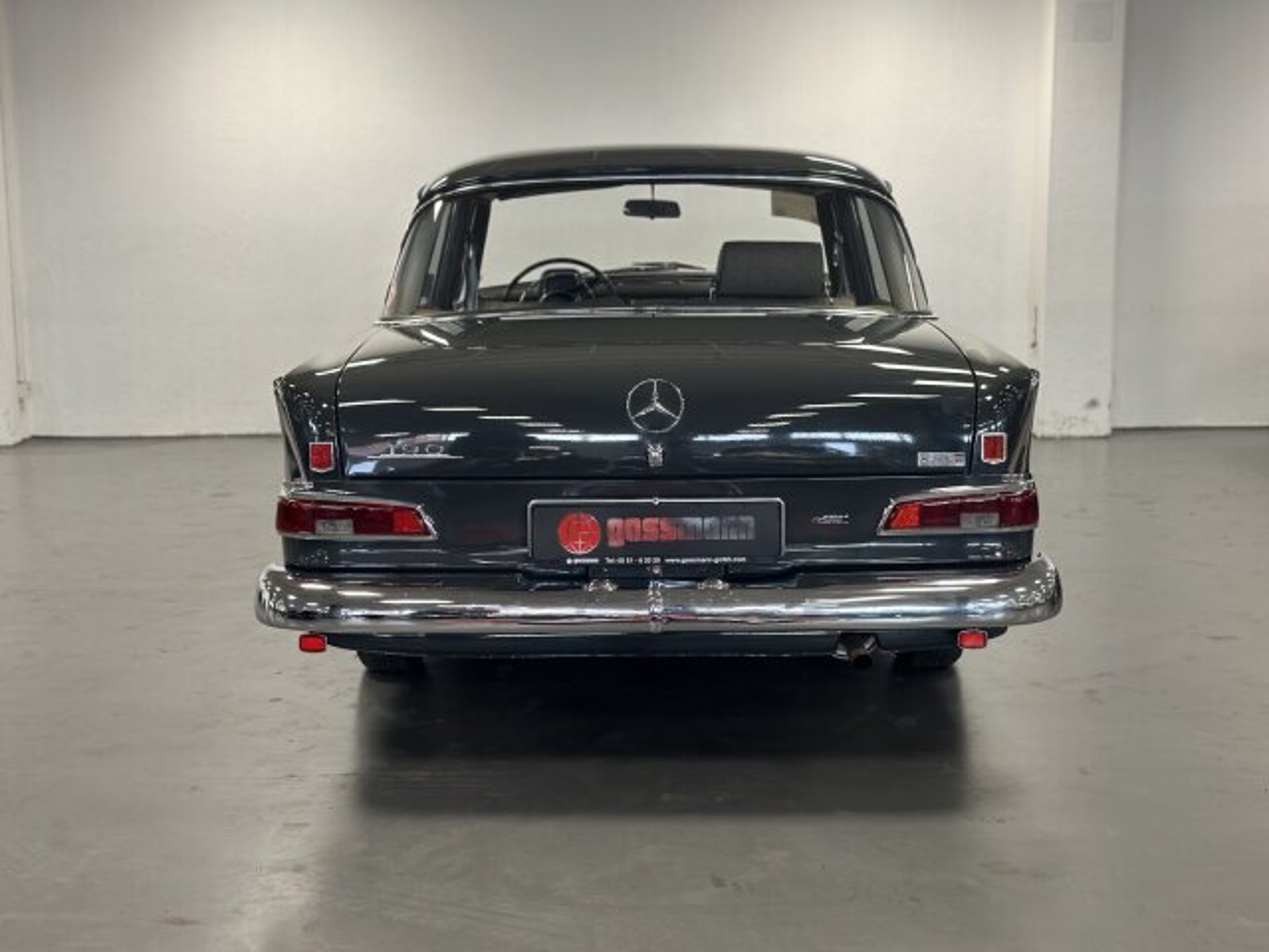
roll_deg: +0.3
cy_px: 476
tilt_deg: -8.6
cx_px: 634
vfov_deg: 30.3
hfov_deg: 39.7
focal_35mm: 48
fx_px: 1760
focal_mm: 6.86
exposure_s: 1/68
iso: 125
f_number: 1.78
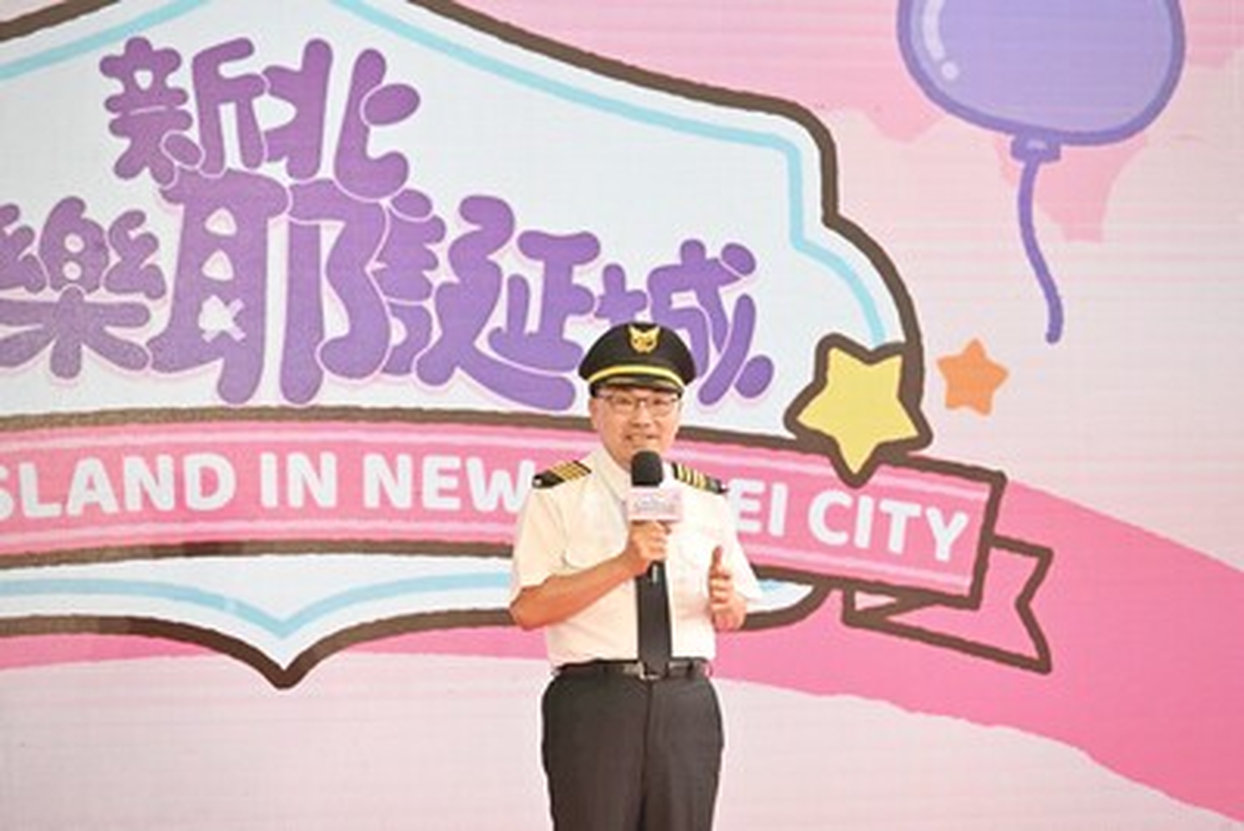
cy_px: 416
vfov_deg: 11.4
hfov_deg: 17.1
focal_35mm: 120
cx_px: 622
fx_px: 4148
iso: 800
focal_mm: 120
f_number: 4
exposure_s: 1/125
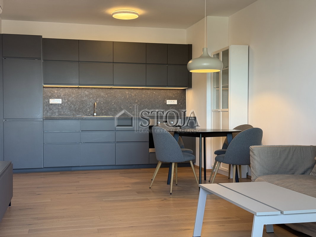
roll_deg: +0.8
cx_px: 158
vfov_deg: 30.3
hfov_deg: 39.7
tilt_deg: +1.3
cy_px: 118
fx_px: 438
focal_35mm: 48
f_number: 1.78
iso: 100
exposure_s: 1/100
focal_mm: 6.76
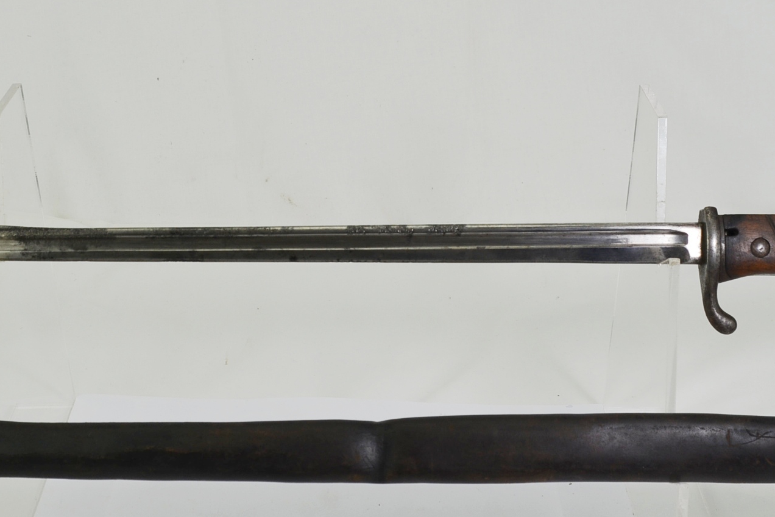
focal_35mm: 58
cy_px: 255
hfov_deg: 34.3
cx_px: 287
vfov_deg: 23.4
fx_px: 1249
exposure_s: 1/160
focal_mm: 20
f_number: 6.3
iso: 200
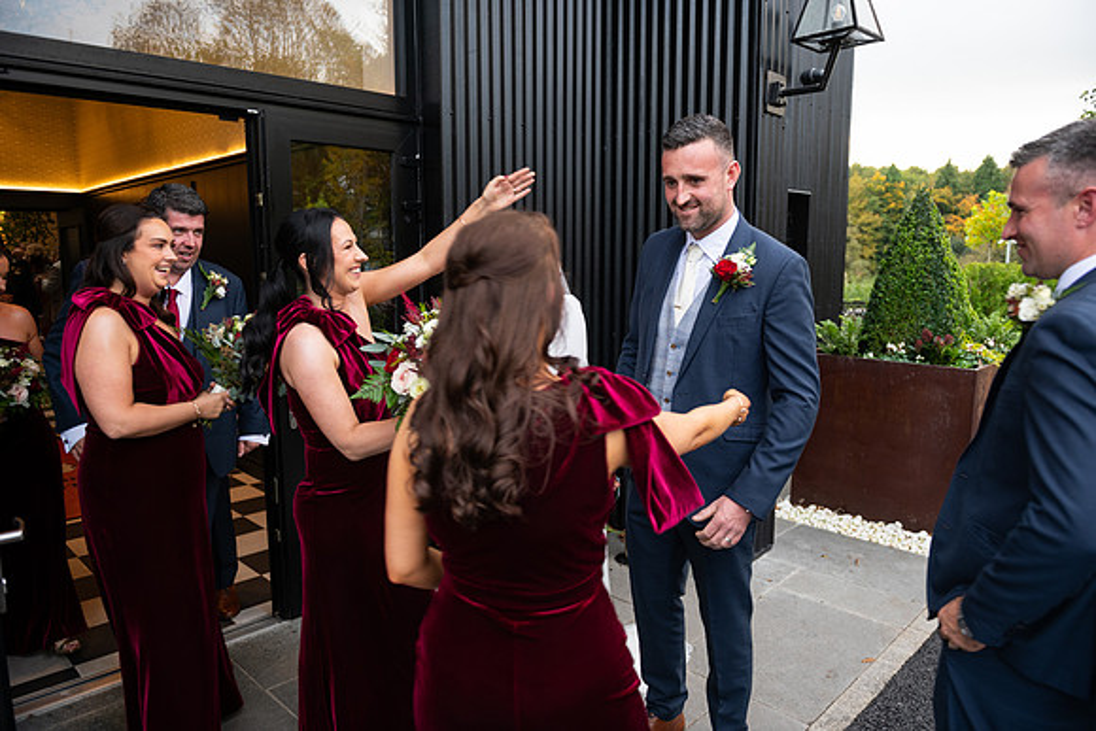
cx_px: 548
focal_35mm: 24
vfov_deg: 53.2
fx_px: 731
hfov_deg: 73.7
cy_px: 366
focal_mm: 24
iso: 320
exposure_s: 1/160
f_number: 3.5
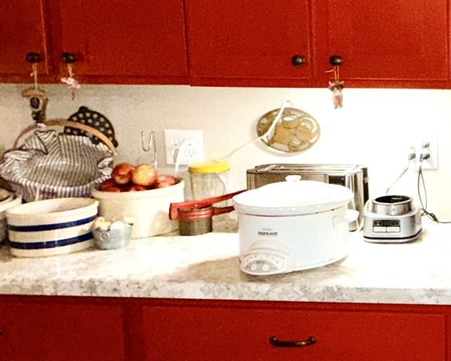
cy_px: 125
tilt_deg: -6.5
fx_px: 654
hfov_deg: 30.2
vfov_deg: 30.7
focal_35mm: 49
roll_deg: -1.0
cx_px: 585
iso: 100
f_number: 2.2
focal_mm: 2.22
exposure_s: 1/43
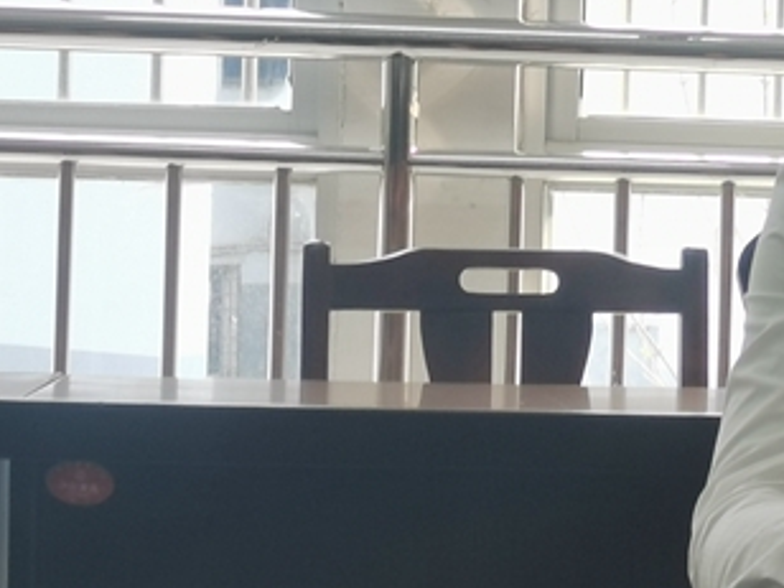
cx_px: 998
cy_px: 117
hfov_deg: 10.8
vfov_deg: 8.3
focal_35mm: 179
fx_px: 4054
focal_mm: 5.58
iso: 50
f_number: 1.8
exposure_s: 1/100
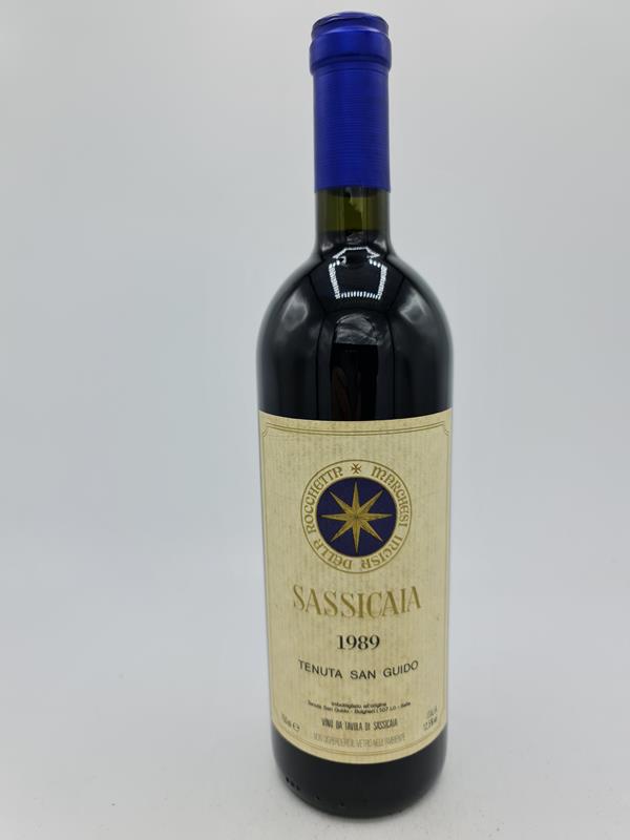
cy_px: 420
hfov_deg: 54.9
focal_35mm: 25
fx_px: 607
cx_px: 315
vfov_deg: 69.4
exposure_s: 1/382
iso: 50
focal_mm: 7
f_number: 1.8
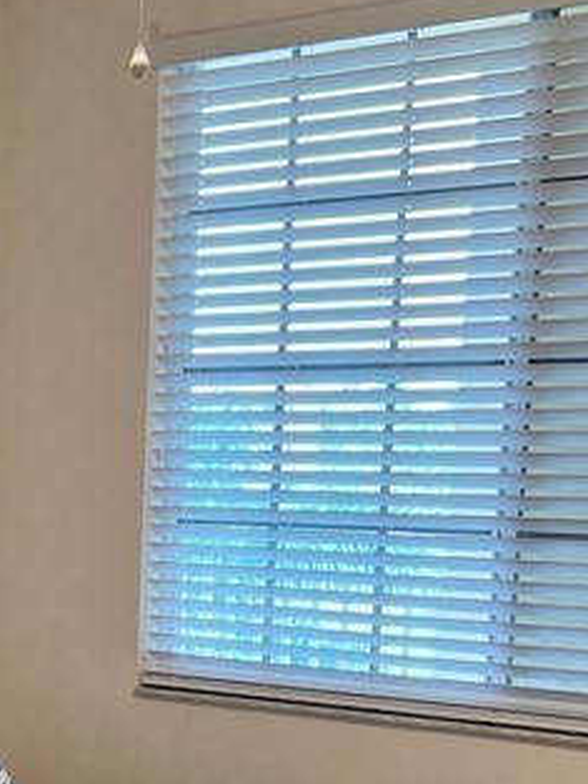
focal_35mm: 85
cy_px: 829
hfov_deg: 16.6
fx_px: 1924
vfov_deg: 22.0
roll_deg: +0.4
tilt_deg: -11.6
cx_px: -125
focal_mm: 5.7
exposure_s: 1/120
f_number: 1.5
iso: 80
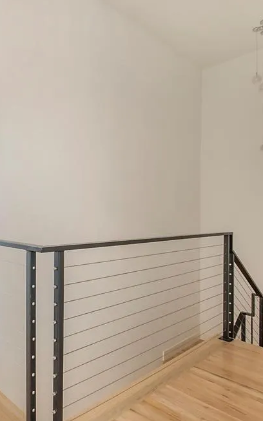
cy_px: 215
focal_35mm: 24
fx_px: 275
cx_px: 33
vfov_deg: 74.8
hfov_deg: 46.7
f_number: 11
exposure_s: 1/1.67
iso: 100
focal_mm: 10
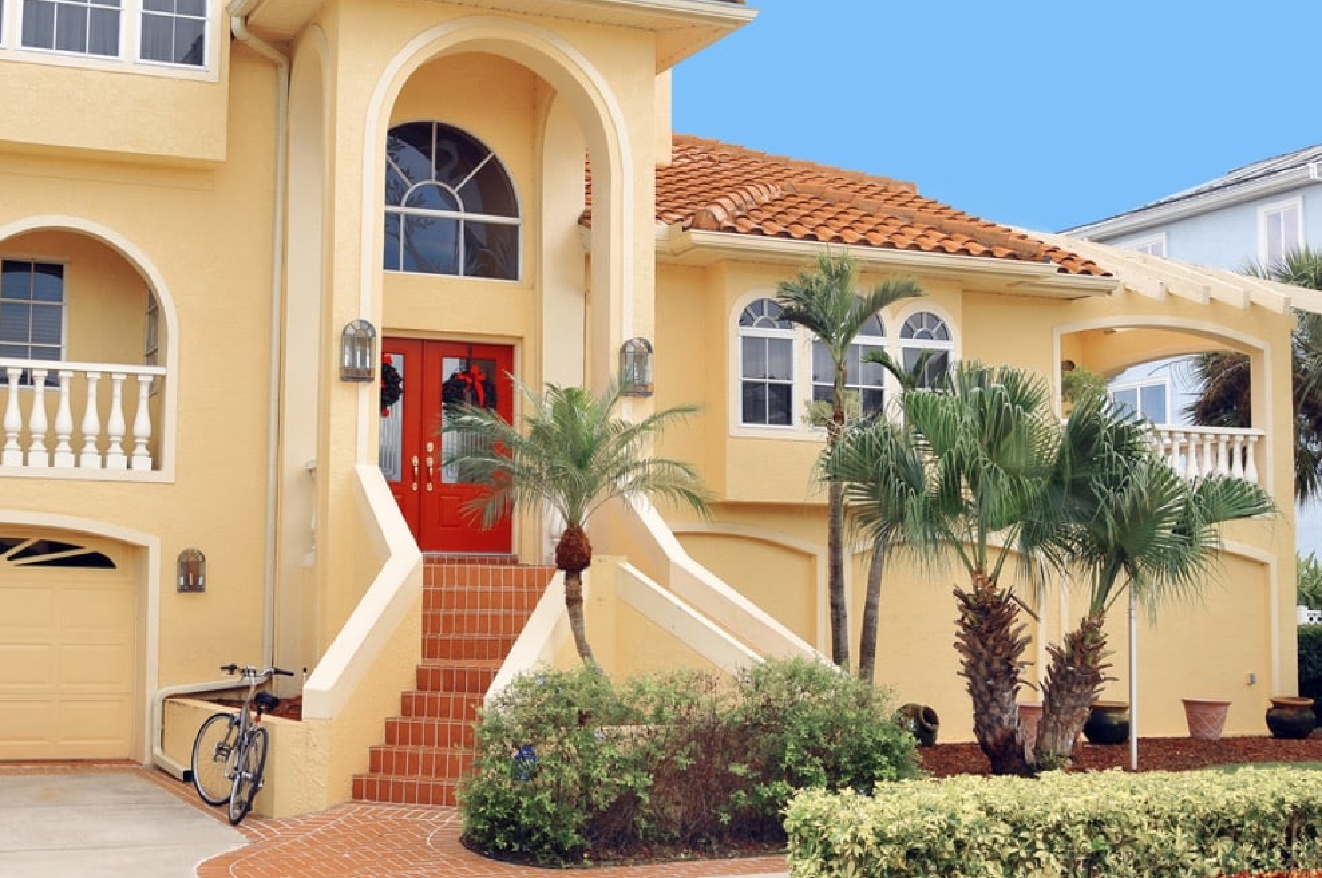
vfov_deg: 26.4
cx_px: 569
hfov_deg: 38.8
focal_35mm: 51
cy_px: 422
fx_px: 1870
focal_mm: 28
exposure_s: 1/50
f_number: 7.1
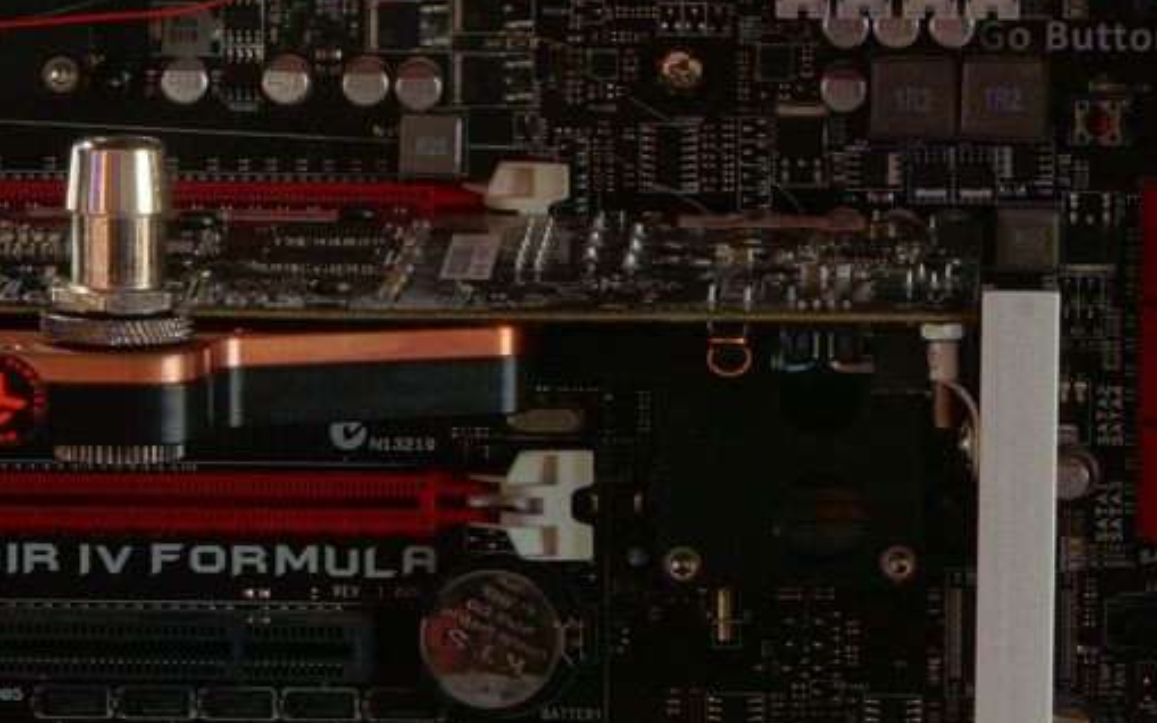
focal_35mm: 378
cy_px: -28
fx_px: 11924
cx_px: 689
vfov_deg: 3.5
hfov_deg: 5.6
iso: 800
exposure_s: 5
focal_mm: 105
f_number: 20
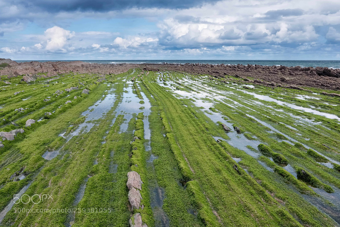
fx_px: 331
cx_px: 170
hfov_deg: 54.4
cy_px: 114
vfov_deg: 37.9
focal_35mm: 35
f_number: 14
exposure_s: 1/105
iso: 400
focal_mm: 23
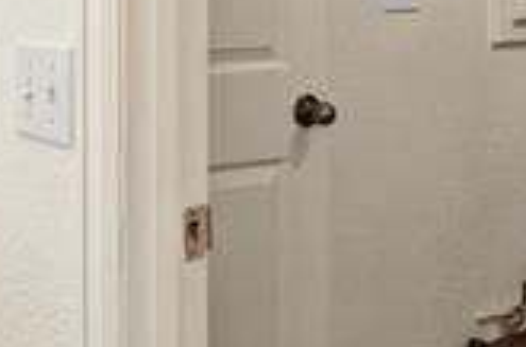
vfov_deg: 19.6
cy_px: -37
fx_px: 962
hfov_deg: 28.0
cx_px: -48
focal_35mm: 66
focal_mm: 17
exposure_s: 1/10
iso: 800
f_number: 8
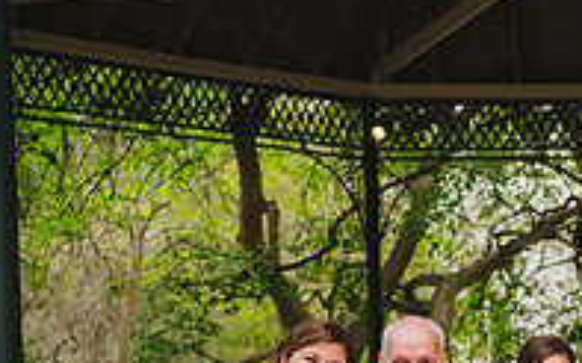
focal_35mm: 105
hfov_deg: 19.1
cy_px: 552
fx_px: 1665
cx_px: 626
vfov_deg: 11.9
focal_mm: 35
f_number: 2.8
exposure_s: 1/1600
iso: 400
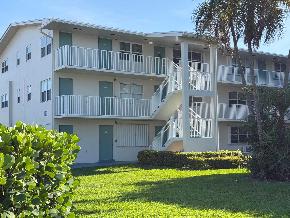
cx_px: 145
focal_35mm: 48
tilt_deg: +4.0
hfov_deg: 39.7
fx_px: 402
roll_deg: +1.5
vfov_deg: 30.3
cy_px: 109
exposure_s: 1/2762
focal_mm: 6.76
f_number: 1.78
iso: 80
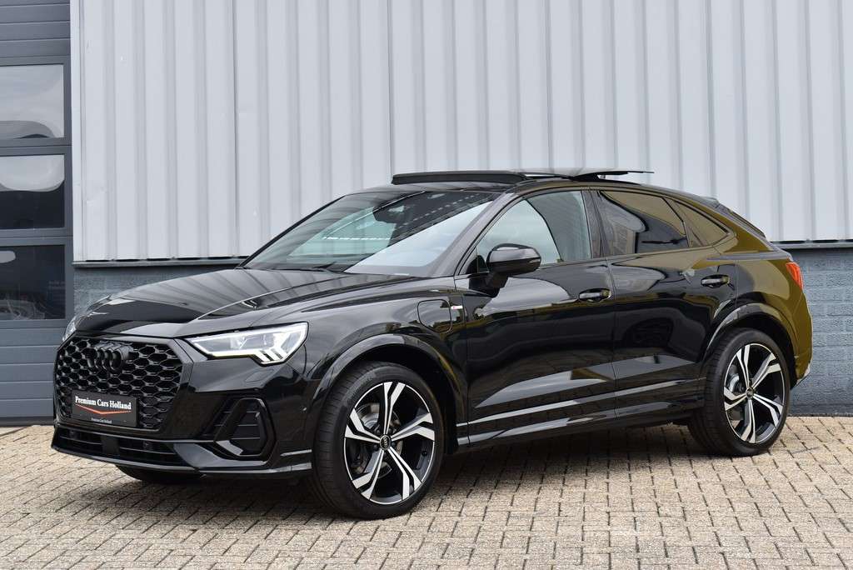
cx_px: 426
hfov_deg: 28.1
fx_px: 1707
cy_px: 285
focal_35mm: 72
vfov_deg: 19.0
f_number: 8
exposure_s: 1/250
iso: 360
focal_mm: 48
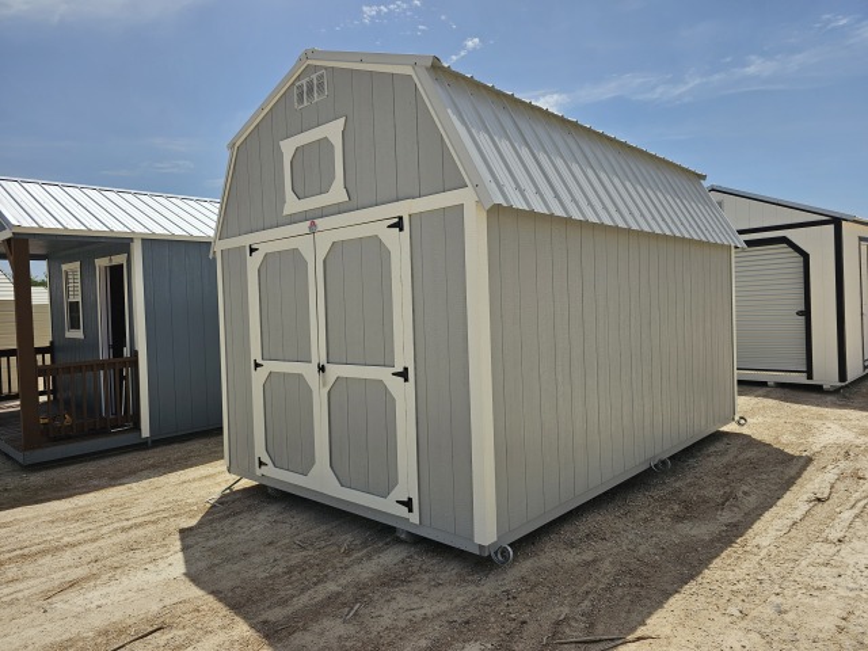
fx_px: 577
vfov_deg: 58.9
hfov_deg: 73.9
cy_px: 326
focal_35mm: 23
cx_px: 434
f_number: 1.7
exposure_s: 1/1723
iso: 12
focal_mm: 6.3
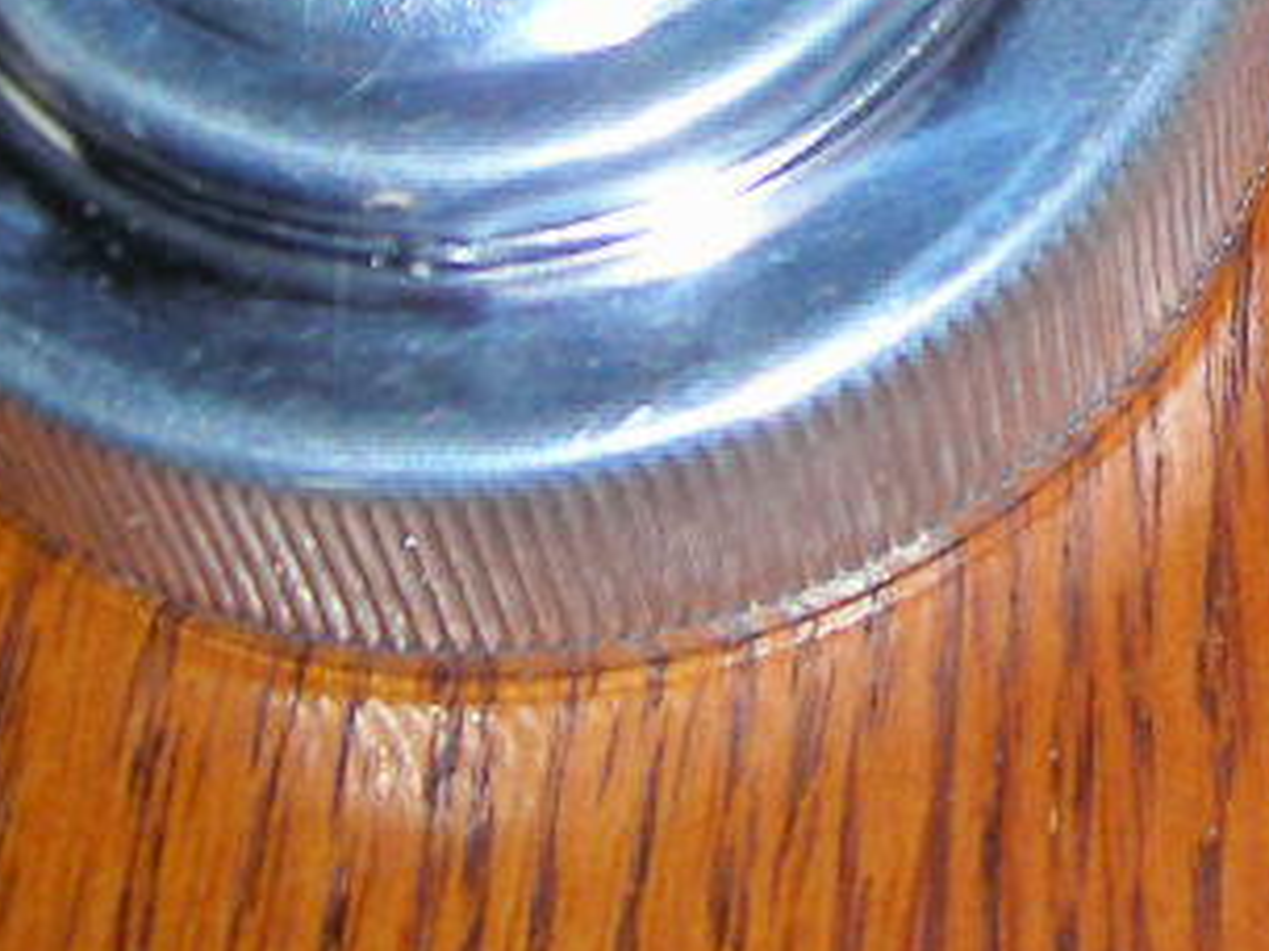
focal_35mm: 128
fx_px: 4692
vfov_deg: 11.4
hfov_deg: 14.9
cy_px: -167
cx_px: 1469
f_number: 3.2
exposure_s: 1/60.1
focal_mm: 6.3
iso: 50
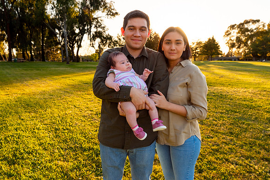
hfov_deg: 58.7
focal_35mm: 32
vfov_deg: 41.1
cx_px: 135
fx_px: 240
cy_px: 90
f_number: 6.3
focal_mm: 32
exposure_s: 1/320
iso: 64
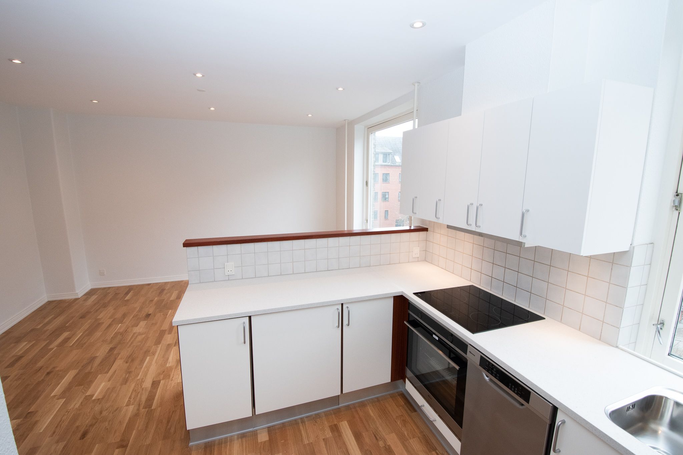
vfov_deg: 77.3
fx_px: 285
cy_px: 228
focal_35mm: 15
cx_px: 342
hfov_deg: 100.4
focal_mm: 10
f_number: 8
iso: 800
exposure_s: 1/100
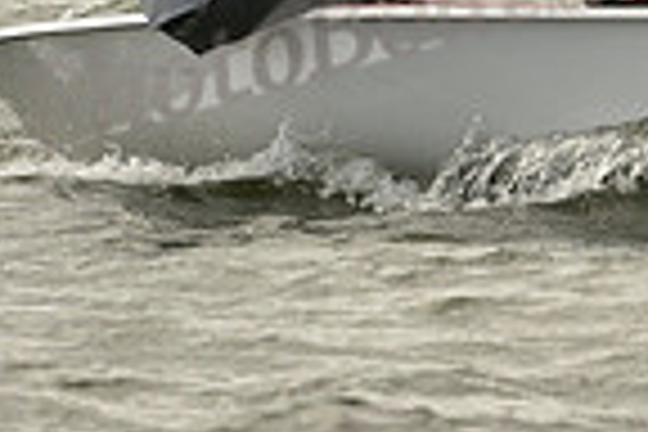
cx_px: 891
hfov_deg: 2.5
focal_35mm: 808
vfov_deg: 1.7
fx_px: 14543
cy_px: -259
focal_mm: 200
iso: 320
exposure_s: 1/1600
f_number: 6.3
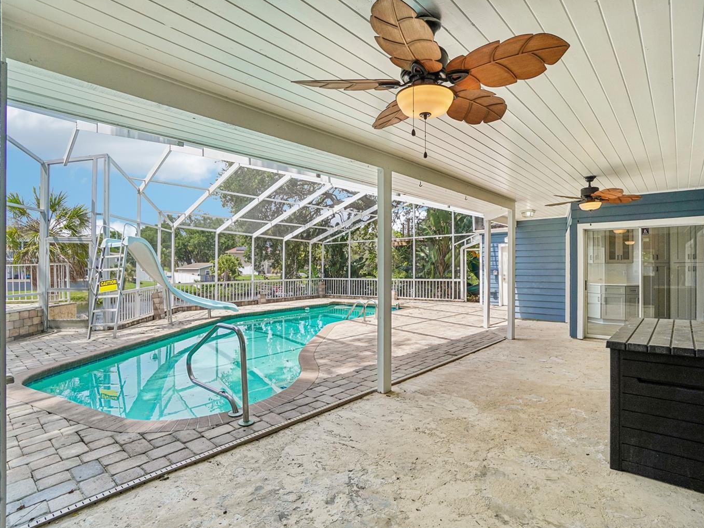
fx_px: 346
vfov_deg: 74.7
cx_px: 386
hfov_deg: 90.8
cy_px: 272
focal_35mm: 17
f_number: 8
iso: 100
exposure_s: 1/60
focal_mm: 10
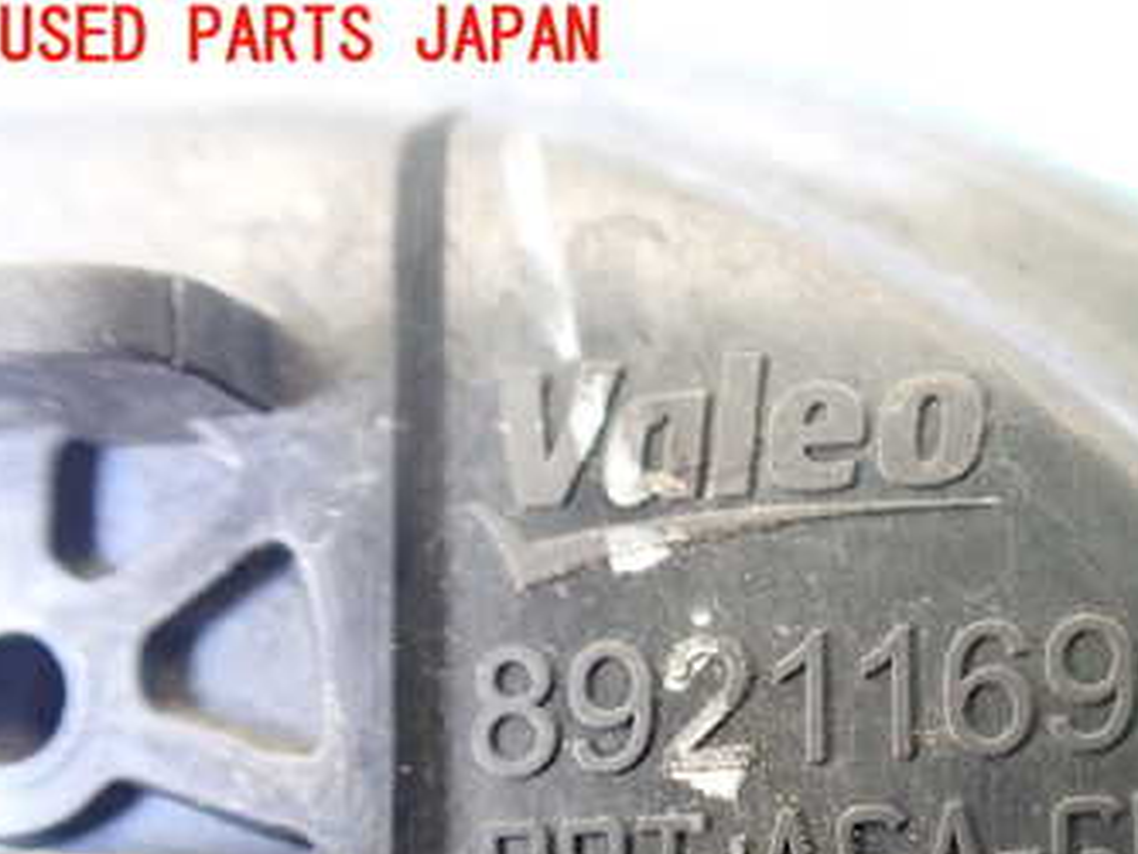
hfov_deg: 33.8
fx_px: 1776
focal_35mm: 54
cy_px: 765
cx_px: 1005
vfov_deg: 26.2
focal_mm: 5.4
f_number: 2.3
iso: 800
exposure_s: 1/30
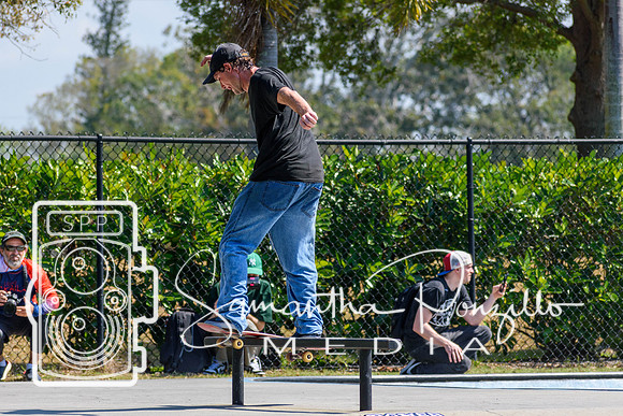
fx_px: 4803
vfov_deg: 5.0
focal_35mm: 278
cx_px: 312
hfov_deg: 7.4
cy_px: 208
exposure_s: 1/2000
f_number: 5.6
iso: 360
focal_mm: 185
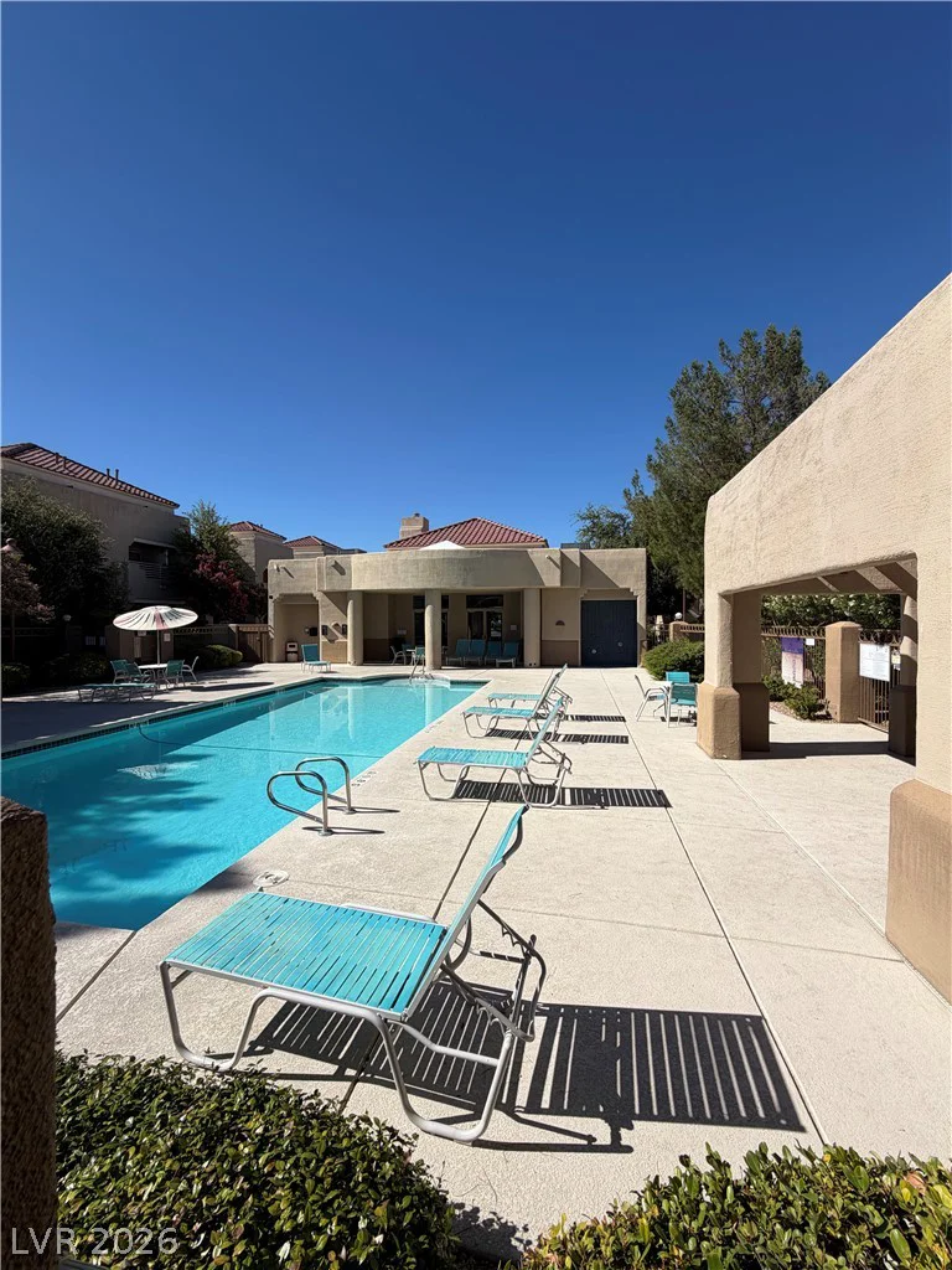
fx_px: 513
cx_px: 476
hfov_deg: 85.7
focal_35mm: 14
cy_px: 635
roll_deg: +0.6
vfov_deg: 102.1
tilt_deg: -0.4
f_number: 2.2
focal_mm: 2.22
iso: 20
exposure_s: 1/1189
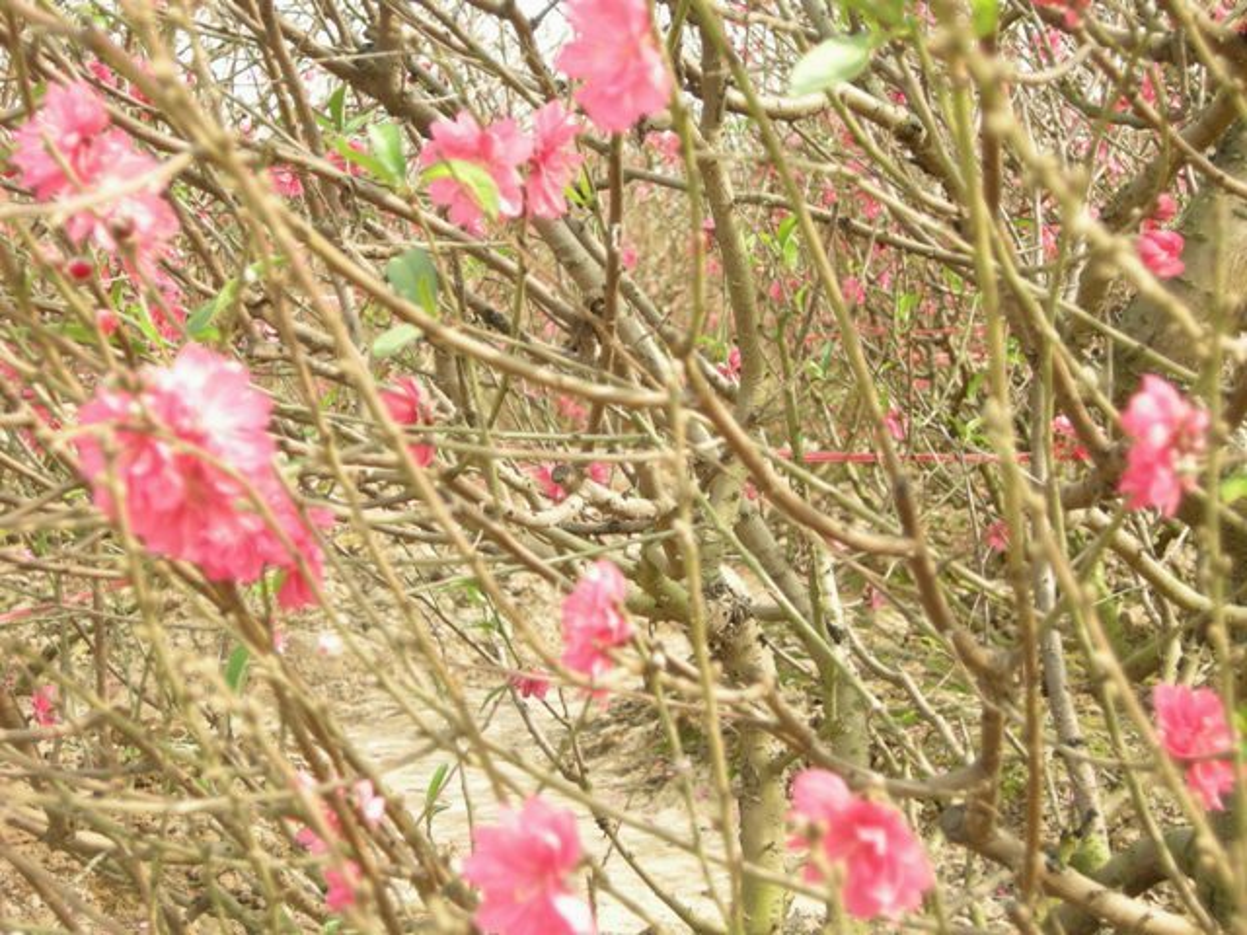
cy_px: 468
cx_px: 624
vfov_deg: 19.6
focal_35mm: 75
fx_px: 2702
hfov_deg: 26.0
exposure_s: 1/93.5
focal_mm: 15.7
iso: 64
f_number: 3.9
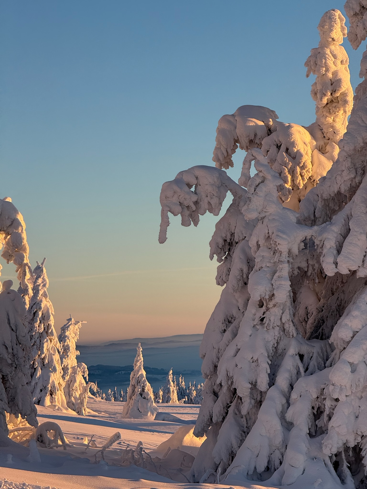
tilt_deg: +2.5
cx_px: 184
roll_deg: +2.5
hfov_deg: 12.3
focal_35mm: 120
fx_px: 1696
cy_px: 244
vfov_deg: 16.4
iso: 64
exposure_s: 1/743
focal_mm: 15.66
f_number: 2.8
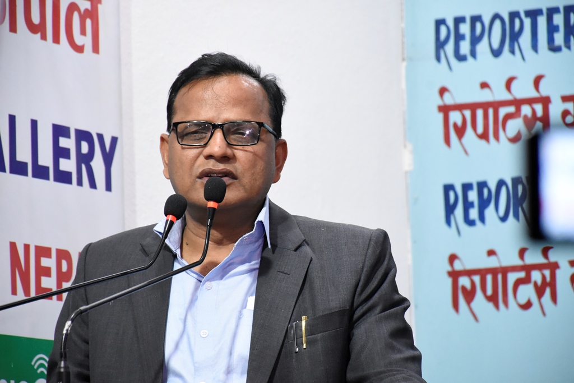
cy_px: 192
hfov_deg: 9.8
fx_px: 3349
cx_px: 287
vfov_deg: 6.5
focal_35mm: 210
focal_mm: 140
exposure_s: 1/125
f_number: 5.6
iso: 4000
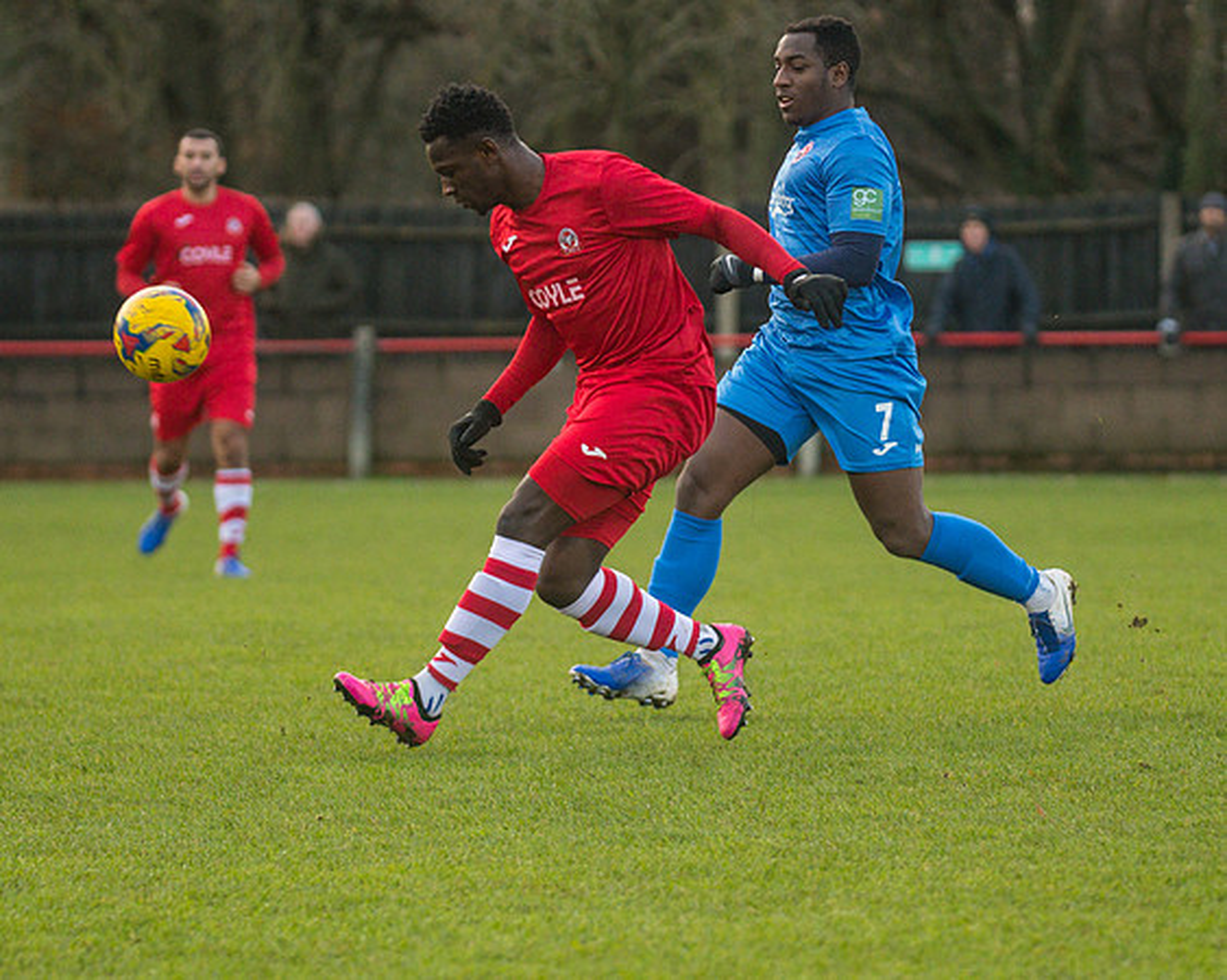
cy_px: 459
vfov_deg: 5.4
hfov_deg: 6.8
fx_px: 10306
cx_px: 614
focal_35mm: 284
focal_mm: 155
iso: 2000
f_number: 2.8
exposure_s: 1/2000
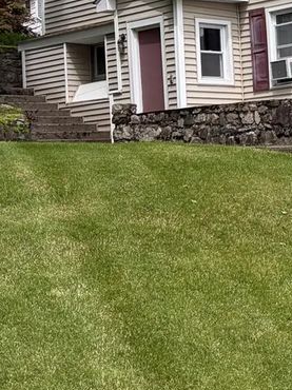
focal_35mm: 96
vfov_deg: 20.4
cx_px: 439
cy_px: 127
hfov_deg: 14.4
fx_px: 1081
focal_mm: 5.96
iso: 50
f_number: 1.6
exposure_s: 1/2208
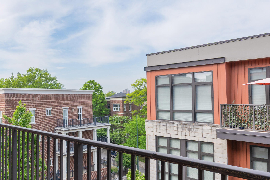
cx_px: 69
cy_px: 106
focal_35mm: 29
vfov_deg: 44.8
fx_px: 217
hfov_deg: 60.4
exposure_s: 1/250
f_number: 7.1
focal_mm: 17
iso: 320
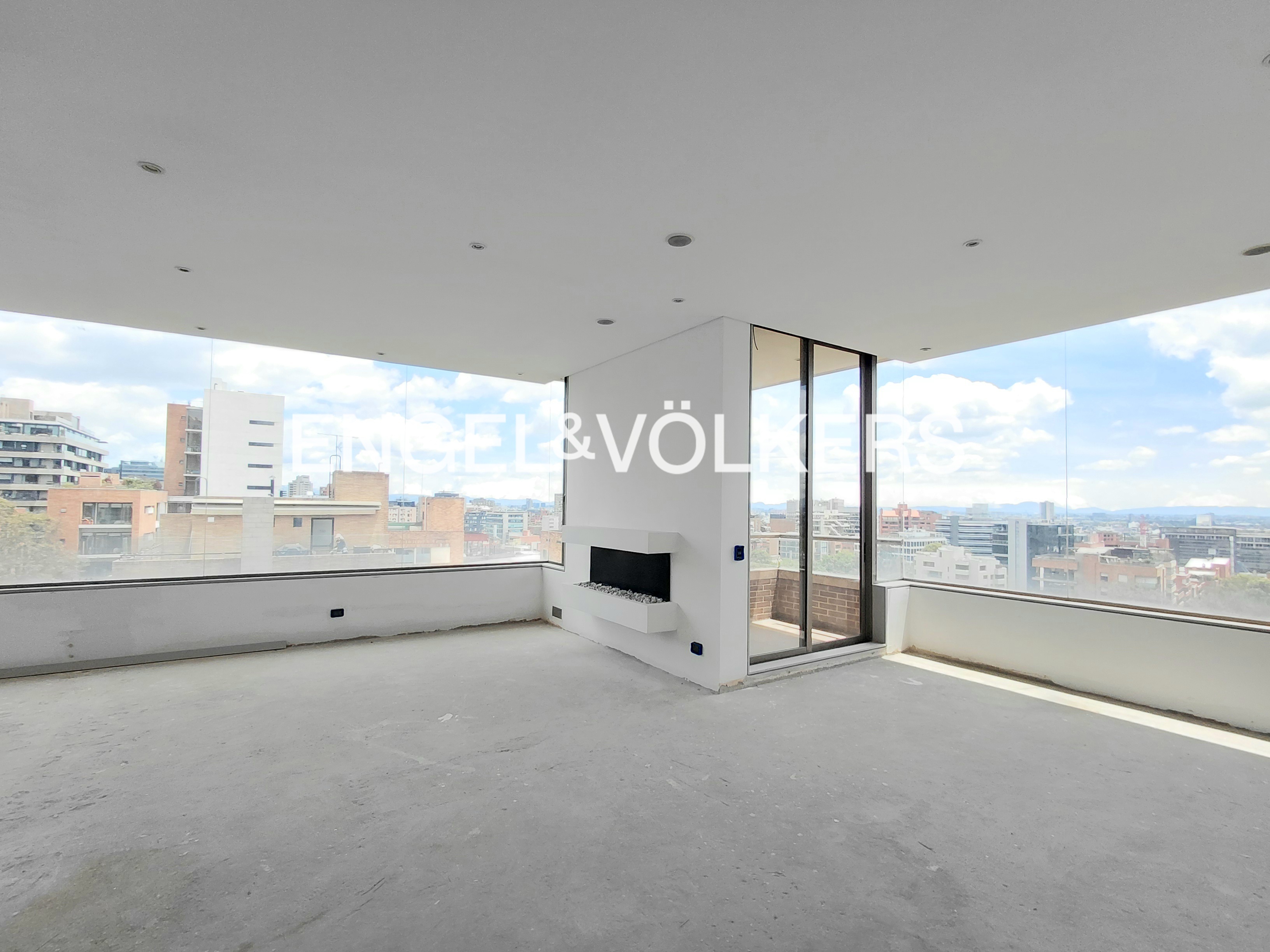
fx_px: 587
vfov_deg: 78.1
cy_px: 476
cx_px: 635
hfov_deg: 94.5
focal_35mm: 16
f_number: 2.2
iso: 40
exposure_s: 1/435
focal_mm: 1.64
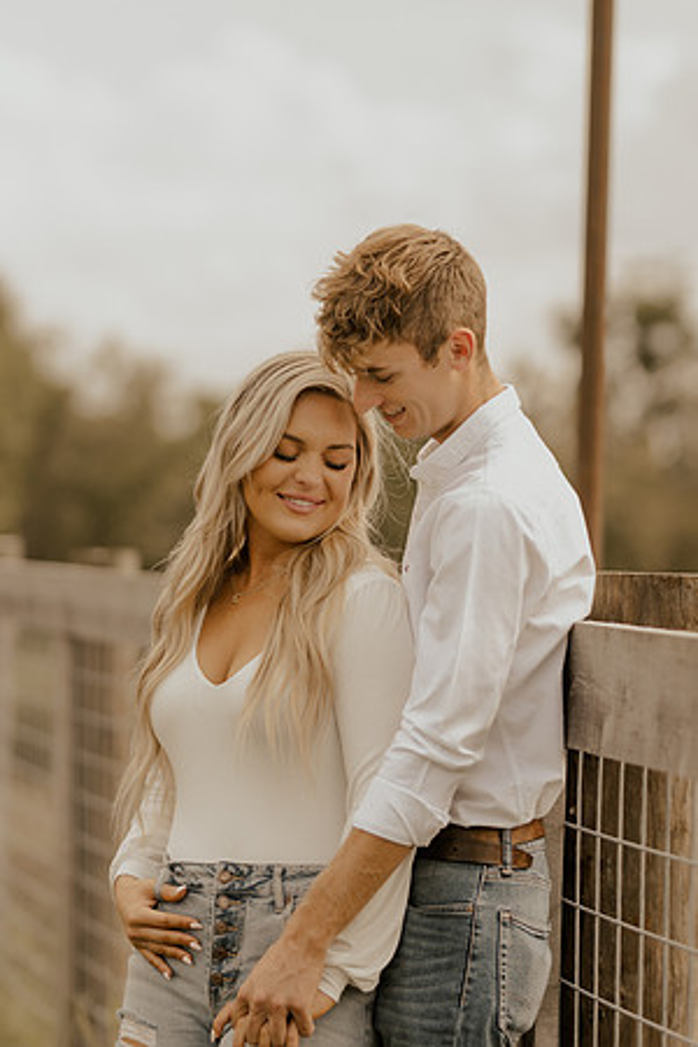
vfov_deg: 16.1
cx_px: 349
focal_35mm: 127
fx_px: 3693
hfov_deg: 10.8
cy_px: 524
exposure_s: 1/1250
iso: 100
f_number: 1.8
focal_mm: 85
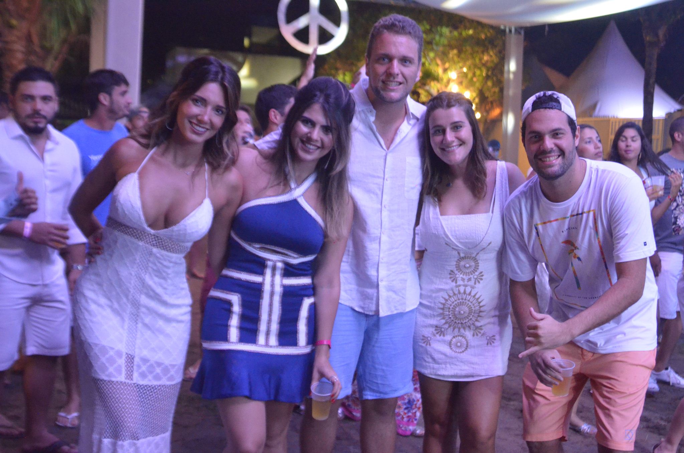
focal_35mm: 42
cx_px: 342
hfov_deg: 46.5
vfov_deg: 31.7
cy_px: 226
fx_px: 796
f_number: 2.8
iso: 5000
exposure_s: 1/60
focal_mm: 28
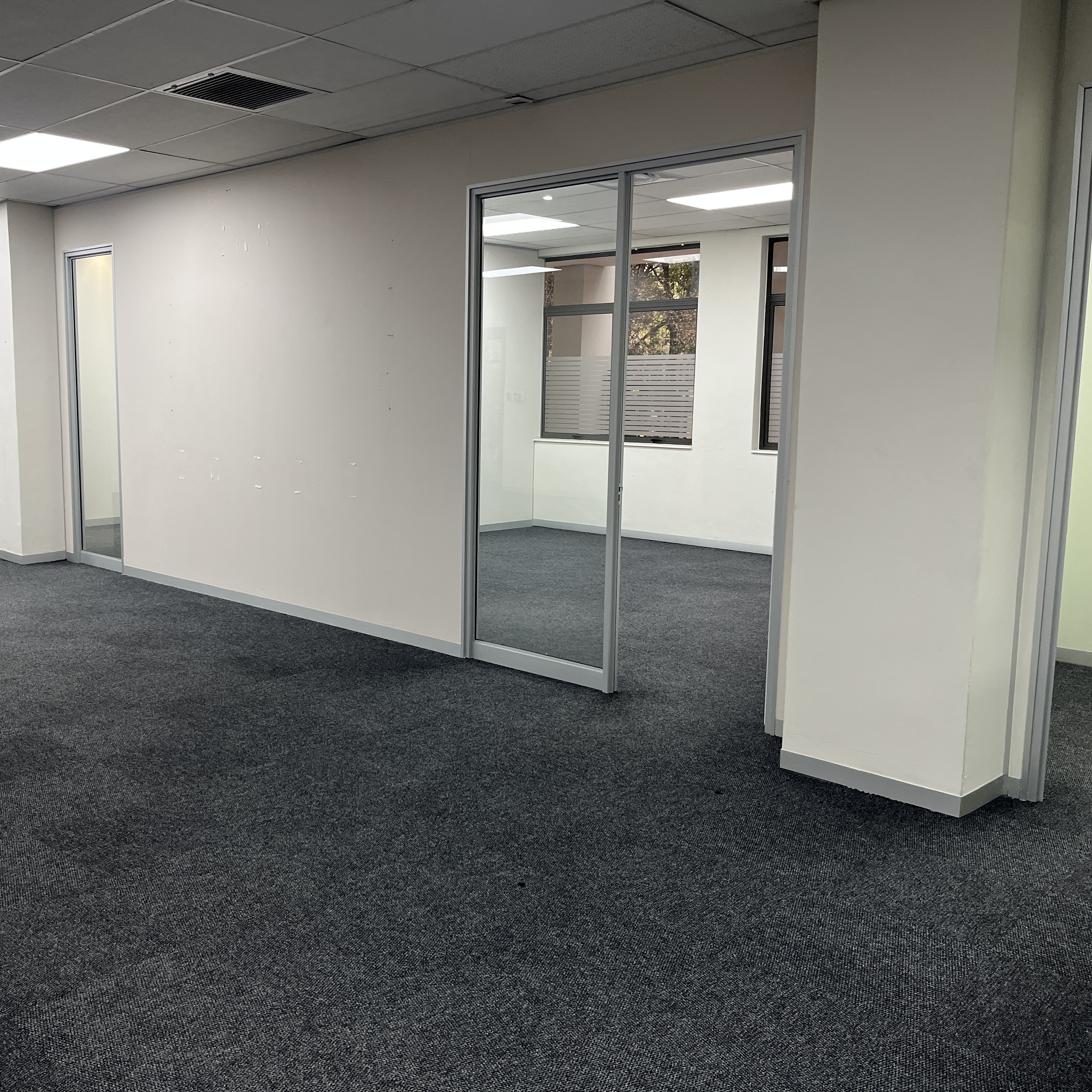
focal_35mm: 31
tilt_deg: -8.1
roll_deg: -0.5
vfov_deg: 52.5
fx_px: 1106
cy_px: 550
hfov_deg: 52.1
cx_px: 430
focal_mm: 5.1
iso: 125
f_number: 1.6
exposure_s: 1/100
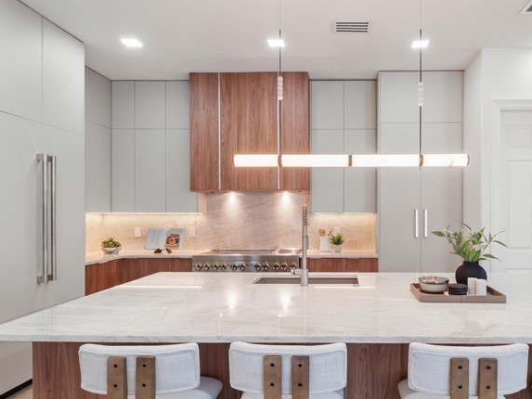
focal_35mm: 25
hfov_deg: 68.0
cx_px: 343
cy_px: 225
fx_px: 384
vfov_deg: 54.7
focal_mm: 7
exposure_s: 1/6
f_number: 7.1
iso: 200
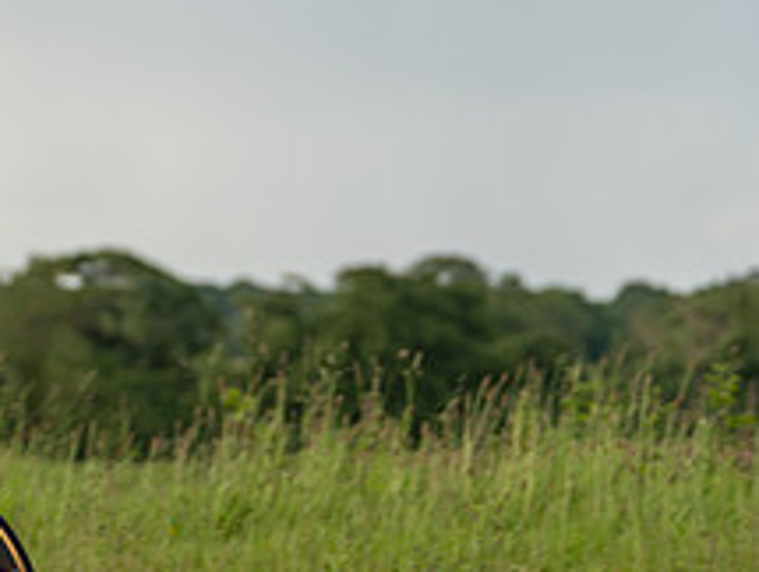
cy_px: 235
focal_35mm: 281
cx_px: -148
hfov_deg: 7.0
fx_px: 6172
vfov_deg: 5.3
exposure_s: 1/500
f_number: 3.2
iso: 250
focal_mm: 107
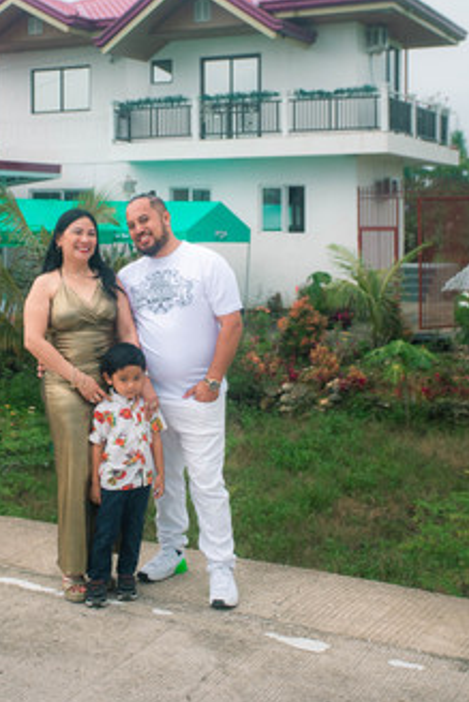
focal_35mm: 61
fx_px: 1191
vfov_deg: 32.5
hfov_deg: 22.2
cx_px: 162
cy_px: 212
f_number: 4
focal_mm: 40
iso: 640
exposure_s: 1/1000
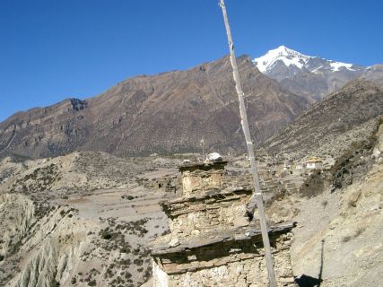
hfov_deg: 47.9
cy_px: 144
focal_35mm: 39
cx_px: 192
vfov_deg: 36.8
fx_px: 431
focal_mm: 8
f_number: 4.8
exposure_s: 1/1000
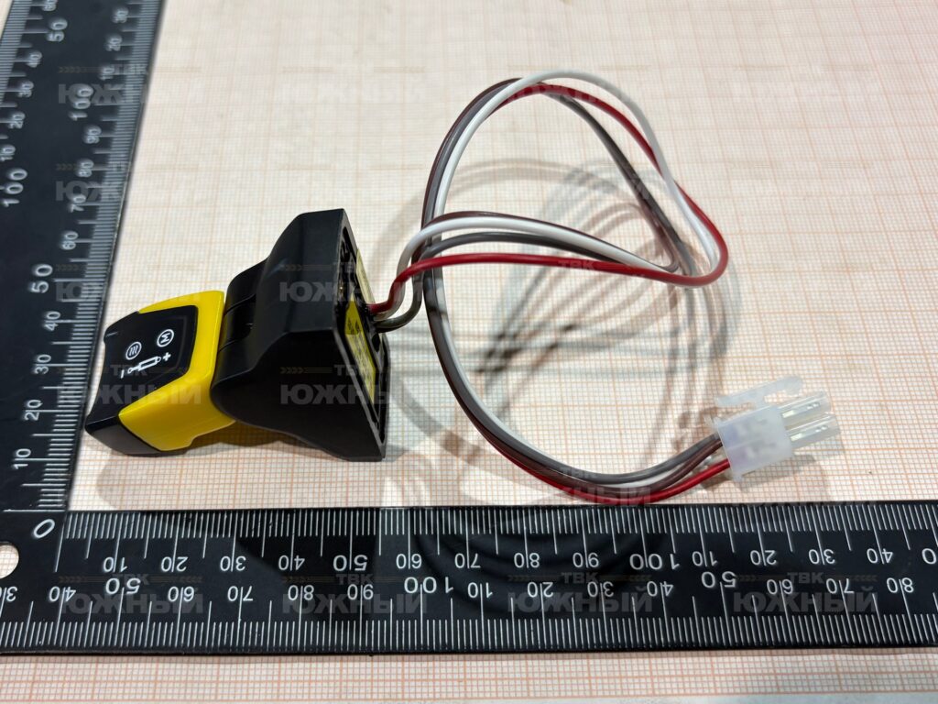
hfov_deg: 67.3
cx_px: 469
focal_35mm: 26
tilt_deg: -58.0
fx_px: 705
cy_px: 352
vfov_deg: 53.1
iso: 125
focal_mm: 5.96
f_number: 1.6
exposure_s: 1/100
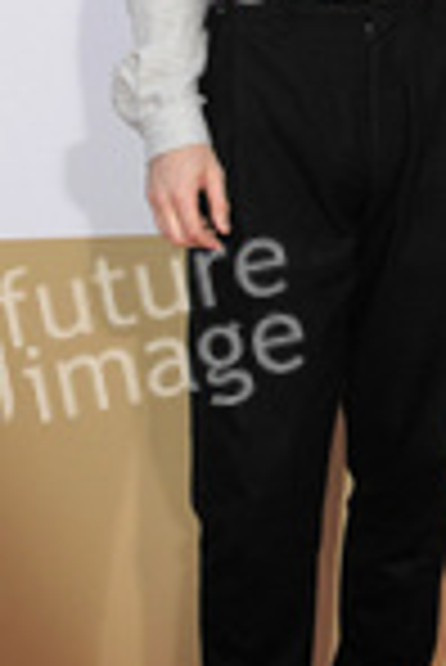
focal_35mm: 154
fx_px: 2855
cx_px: 565
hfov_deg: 8.8
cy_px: 122
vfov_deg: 13.2
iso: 320
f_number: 5
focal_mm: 38
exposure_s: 1/200
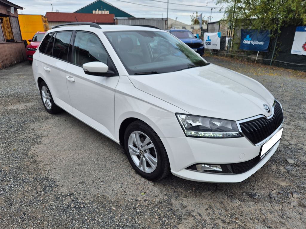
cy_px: 114
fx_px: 203
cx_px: 153
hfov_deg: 73.9
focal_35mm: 23
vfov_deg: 58.9
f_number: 1.8
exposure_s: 1/1014
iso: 25
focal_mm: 5.4
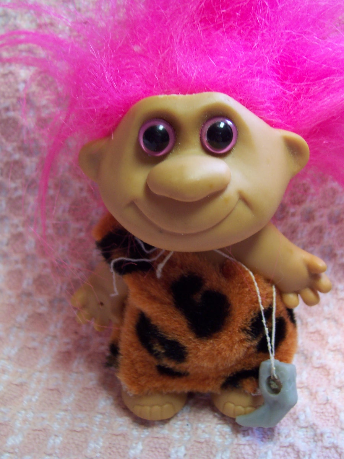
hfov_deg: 38.7
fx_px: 490
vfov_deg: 50.1
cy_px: 230
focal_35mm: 37
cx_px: 172
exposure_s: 1/45
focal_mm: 5.6
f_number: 2.8
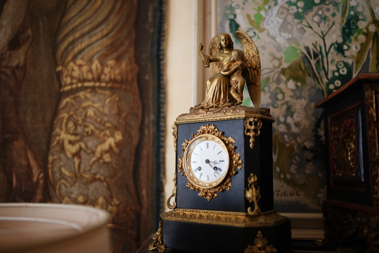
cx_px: 190
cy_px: 126
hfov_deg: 54.4
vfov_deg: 37.9
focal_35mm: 35
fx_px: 369
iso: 320
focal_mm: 35
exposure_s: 1/100
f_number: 1.4
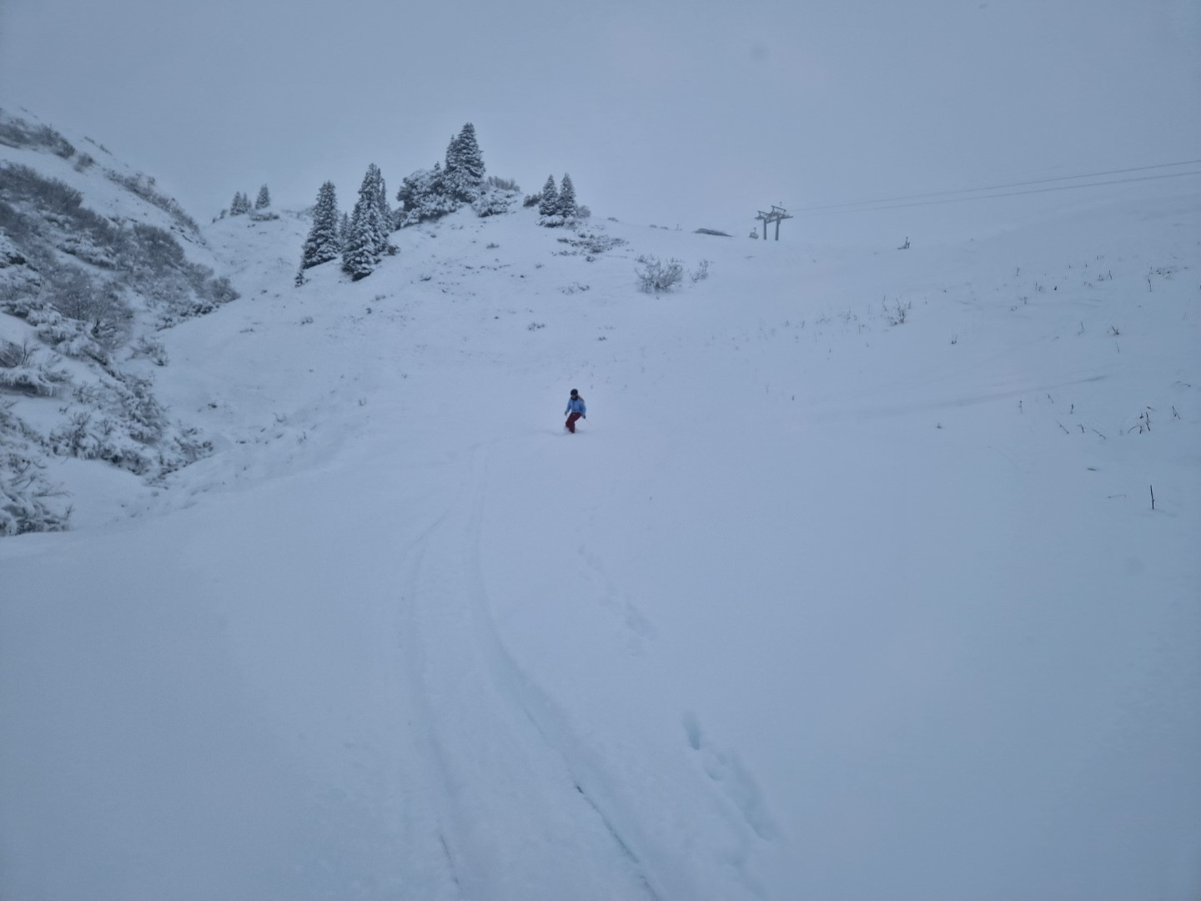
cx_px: 600
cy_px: 450
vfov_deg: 58.9
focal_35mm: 23
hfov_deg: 73.9
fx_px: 798
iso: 50
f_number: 1.8
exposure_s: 1/802
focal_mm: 5.4
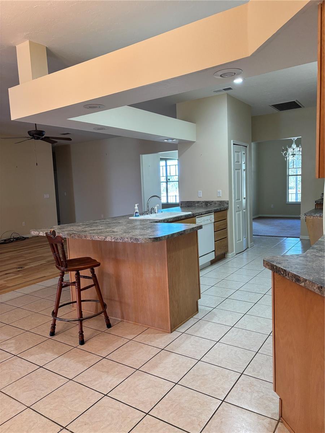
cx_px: 162
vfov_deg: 67.3
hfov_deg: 53.1
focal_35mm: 26
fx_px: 325
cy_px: 216
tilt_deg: -5.8
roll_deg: +2.2
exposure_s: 1/60
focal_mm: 5.96
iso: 125
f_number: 1.6
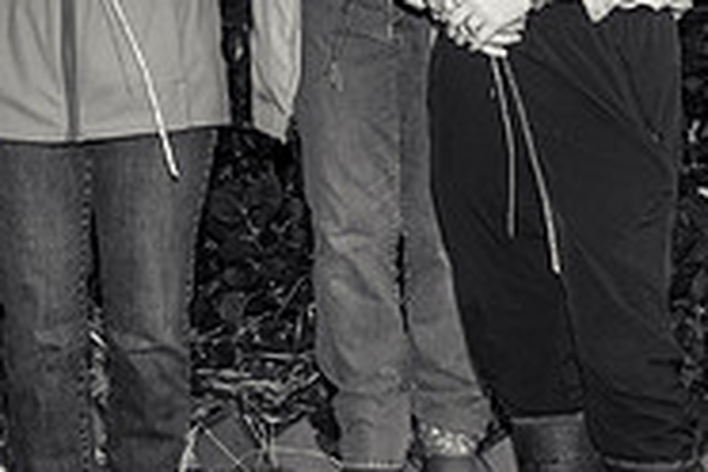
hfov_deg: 14.3
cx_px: 128
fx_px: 2812
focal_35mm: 143
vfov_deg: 9.5
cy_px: -110
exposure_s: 1/250
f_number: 7.1
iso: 250
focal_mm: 33
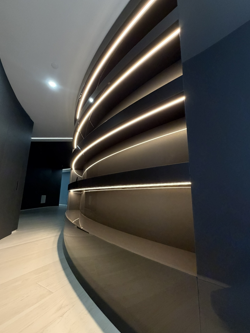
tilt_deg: +11.1
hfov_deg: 81.8
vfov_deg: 98.2
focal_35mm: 15
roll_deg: -1.1
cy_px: 169
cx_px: 126
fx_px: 144
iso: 500
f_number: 2.2
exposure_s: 1/60
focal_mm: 2.22
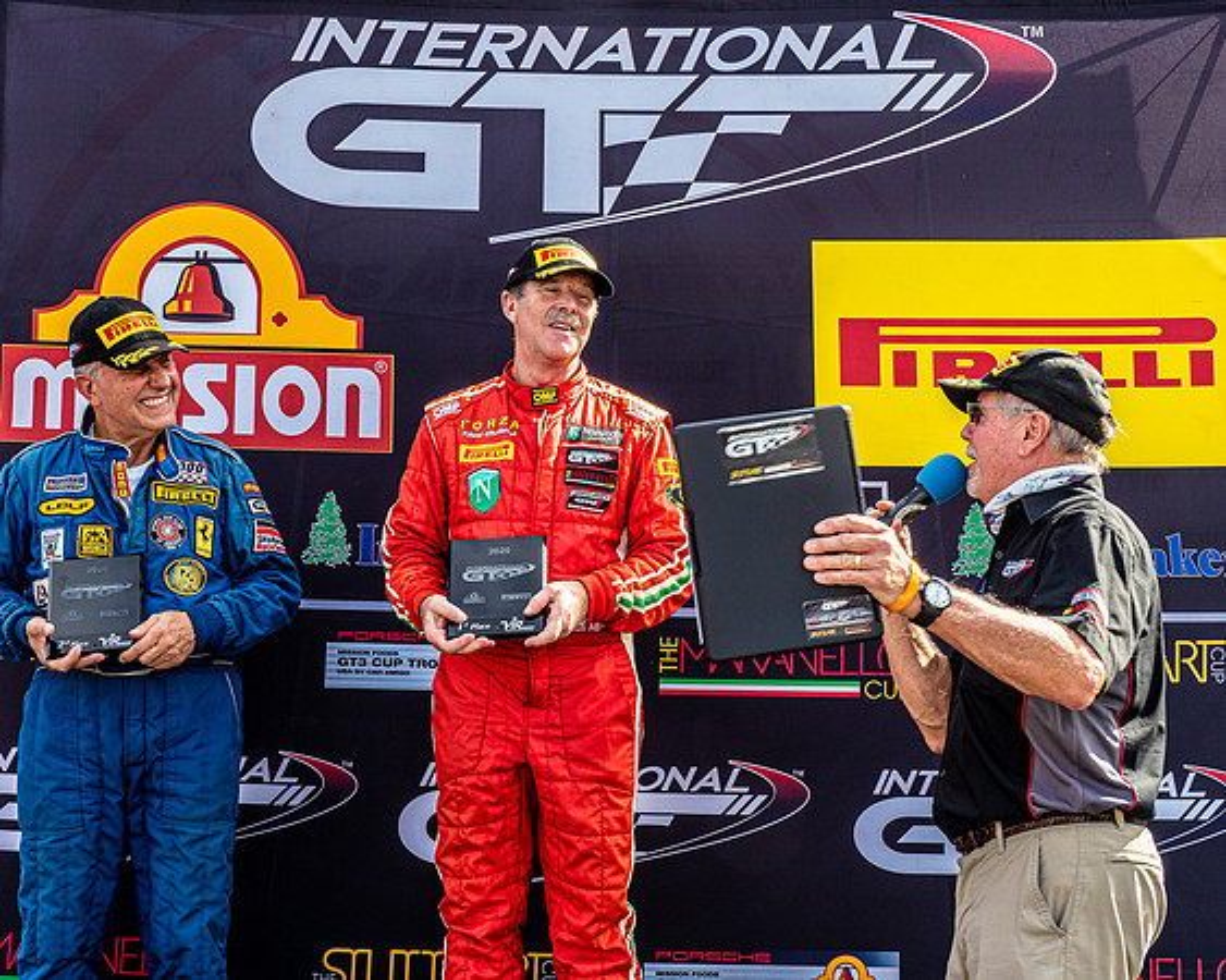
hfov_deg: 37.8
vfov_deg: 30.6
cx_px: 574
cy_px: 475
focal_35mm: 49
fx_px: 1790
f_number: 9
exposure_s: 1/125
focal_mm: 23
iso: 200
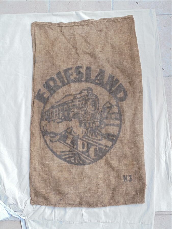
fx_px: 325
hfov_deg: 29.7
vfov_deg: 38.9
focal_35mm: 49
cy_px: 114
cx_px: 86
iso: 100
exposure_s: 1/40
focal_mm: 8.9
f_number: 4.8
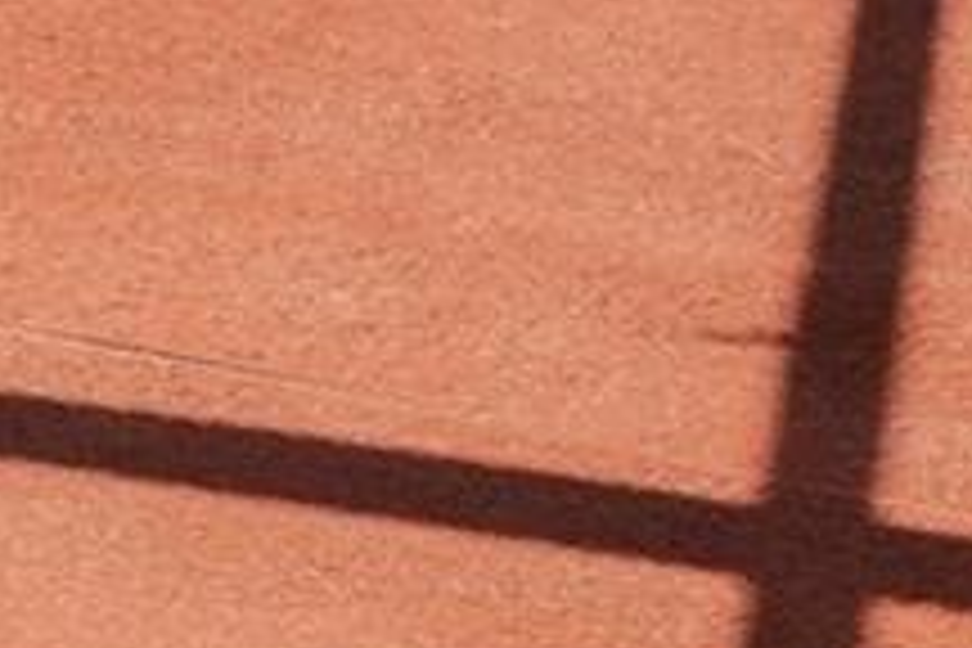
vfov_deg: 7.4
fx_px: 4501
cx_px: -2025
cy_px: -1206
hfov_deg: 9.4
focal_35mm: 167
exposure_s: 1/200
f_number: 8
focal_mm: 15
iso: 320
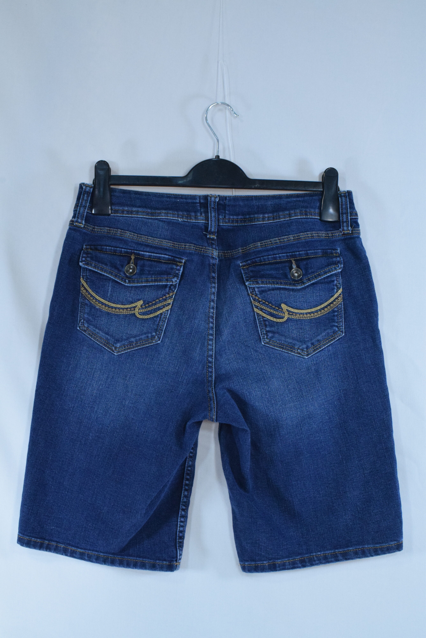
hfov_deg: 29.0
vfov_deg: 42.3
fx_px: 825
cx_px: 213
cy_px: 319
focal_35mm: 46
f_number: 14
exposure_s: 1/160
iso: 3200
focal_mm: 31
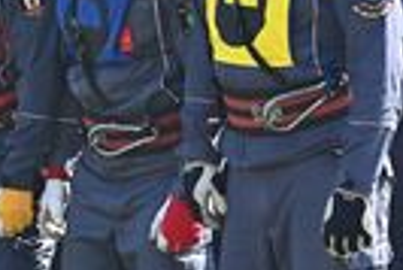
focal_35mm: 288
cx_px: 85
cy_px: 124
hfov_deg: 7.1
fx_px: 3227
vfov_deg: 4.8
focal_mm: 85
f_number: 9
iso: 1600
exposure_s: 1/1600
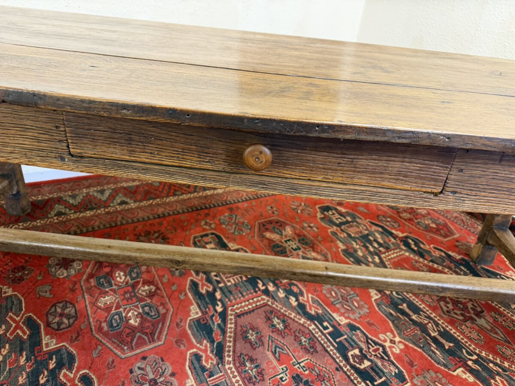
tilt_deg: -28.2
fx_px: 357
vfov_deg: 56.8
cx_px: 258
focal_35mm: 24
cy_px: 193
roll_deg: -5.2
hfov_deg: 71.6
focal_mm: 6.76
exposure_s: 1/50
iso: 400
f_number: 1.78
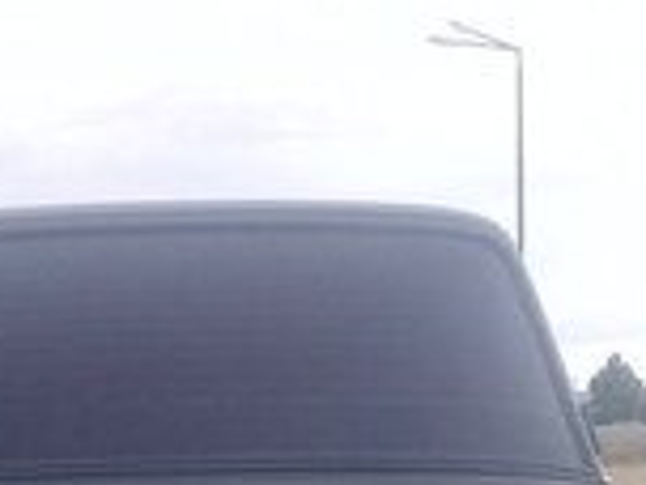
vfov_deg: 13.9
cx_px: 149
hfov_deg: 19.3
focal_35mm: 101
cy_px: 693
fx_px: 1885
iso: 50
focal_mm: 3.3
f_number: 2.2
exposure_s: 1/262
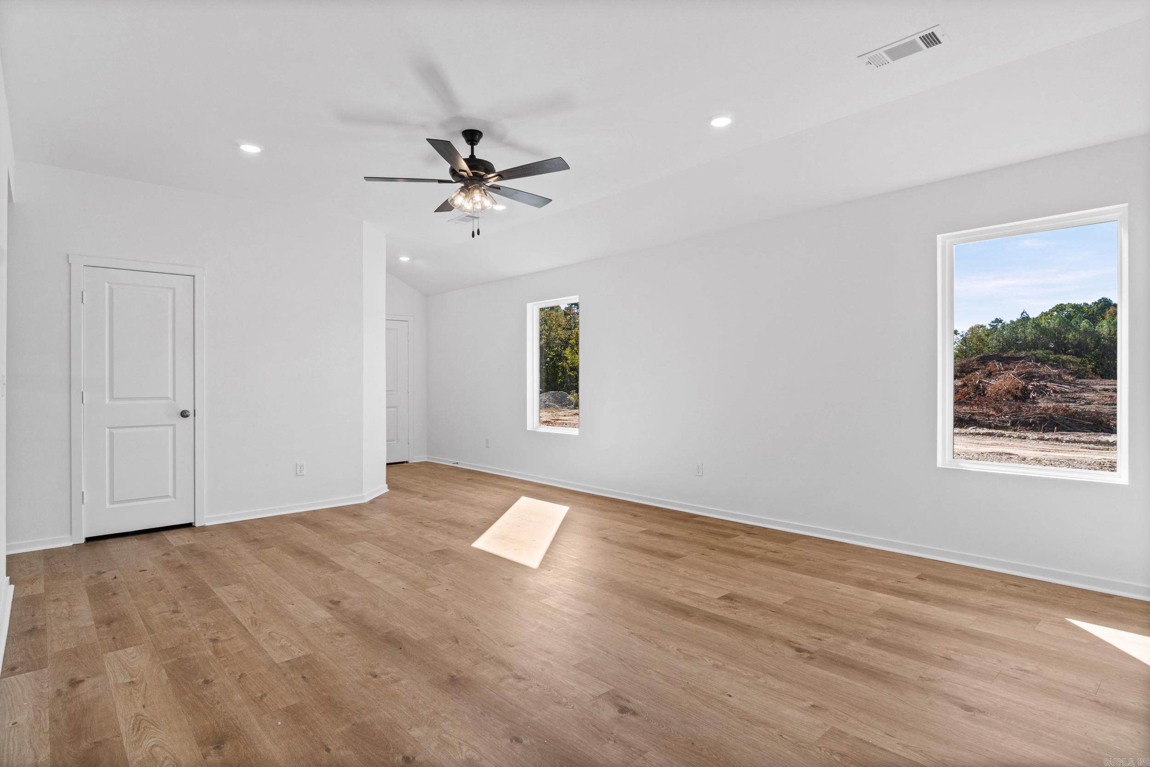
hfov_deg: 90.0
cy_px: 384
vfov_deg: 67.4
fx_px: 575
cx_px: 575
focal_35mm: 18
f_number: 9
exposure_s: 1/15
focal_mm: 12
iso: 250
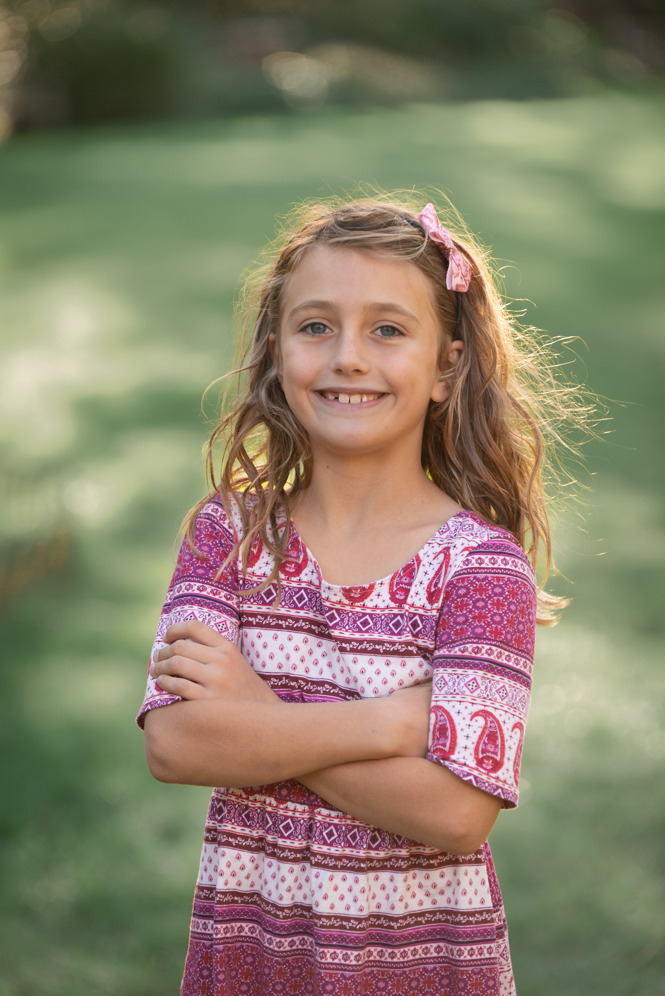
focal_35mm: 140
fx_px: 3876
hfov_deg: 9.8
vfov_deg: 14.6
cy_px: 498
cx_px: 332
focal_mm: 140
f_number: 3.5
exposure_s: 1/400
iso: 250
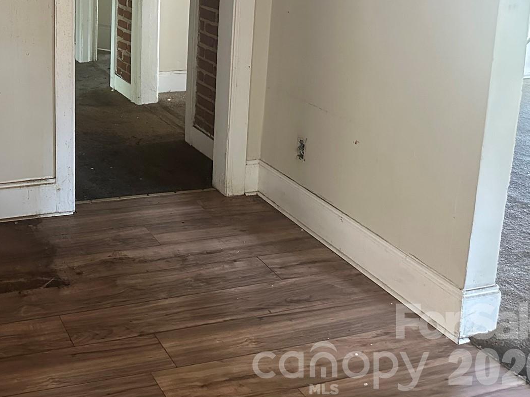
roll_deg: +0.9
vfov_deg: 29.2
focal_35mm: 47
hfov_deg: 37.4
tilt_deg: -9.1
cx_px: 39
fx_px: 719
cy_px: 14
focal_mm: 6.86
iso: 1000
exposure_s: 1/43
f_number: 1.78
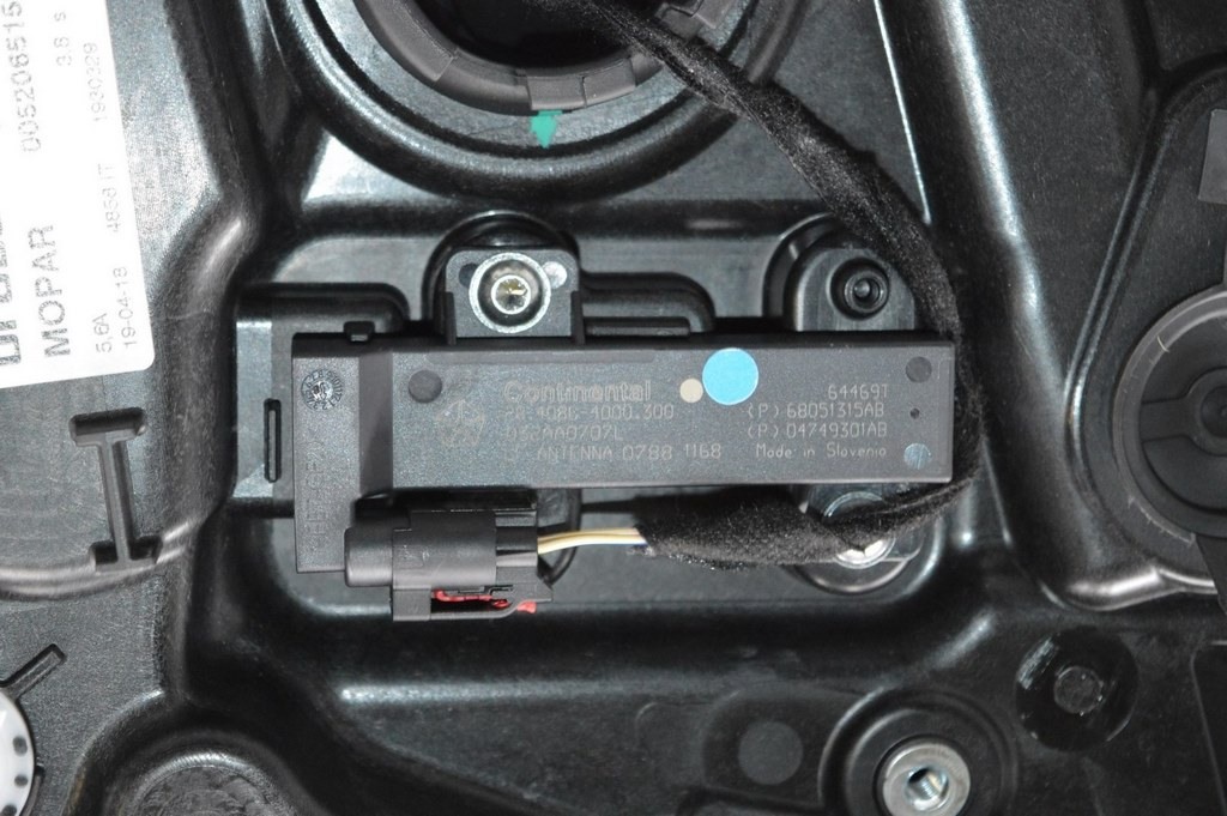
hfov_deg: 24.6
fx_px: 2810
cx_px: 614
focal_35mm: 82
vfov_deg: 16.5
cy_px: 408
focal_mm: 55
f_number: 5.6
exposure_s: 1/60
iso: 3200
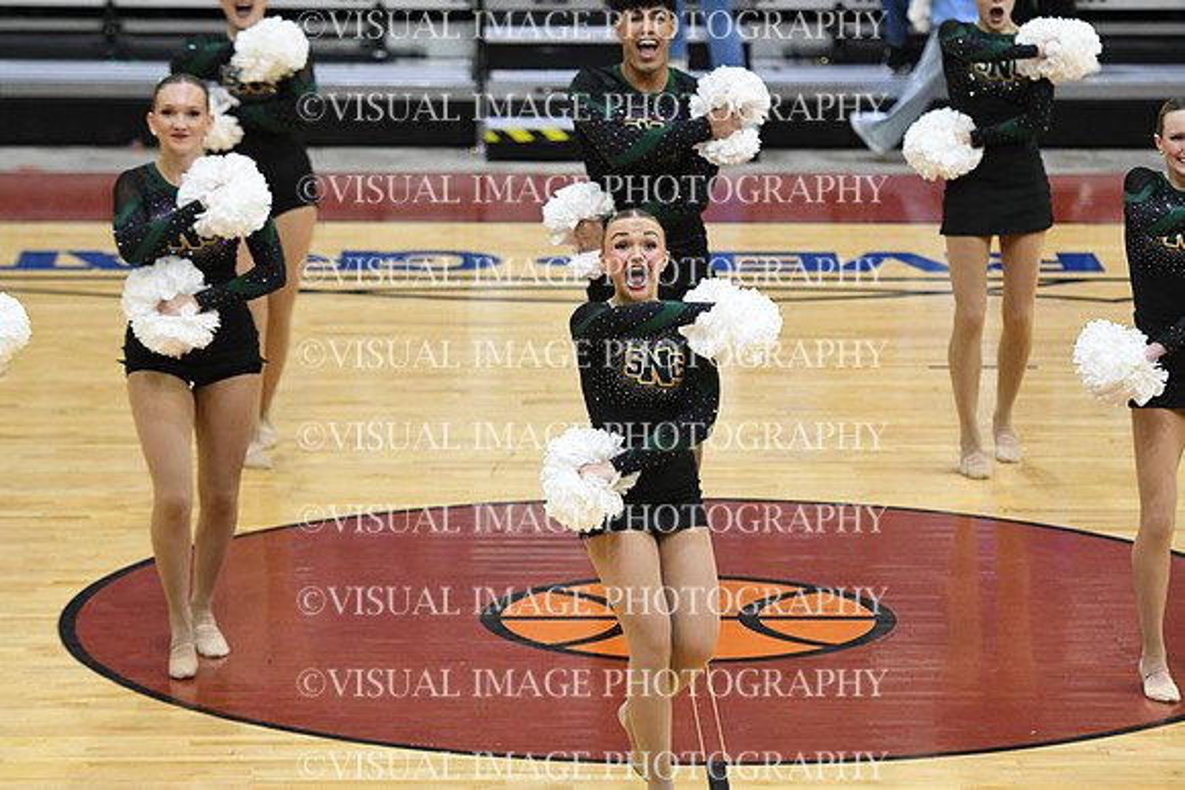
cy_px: 395
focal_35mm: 187
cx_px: 592
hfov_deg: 11.0
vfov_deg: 7.3
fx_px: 6157
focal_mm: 125
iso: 3200
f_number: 2.8
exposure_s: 1/400
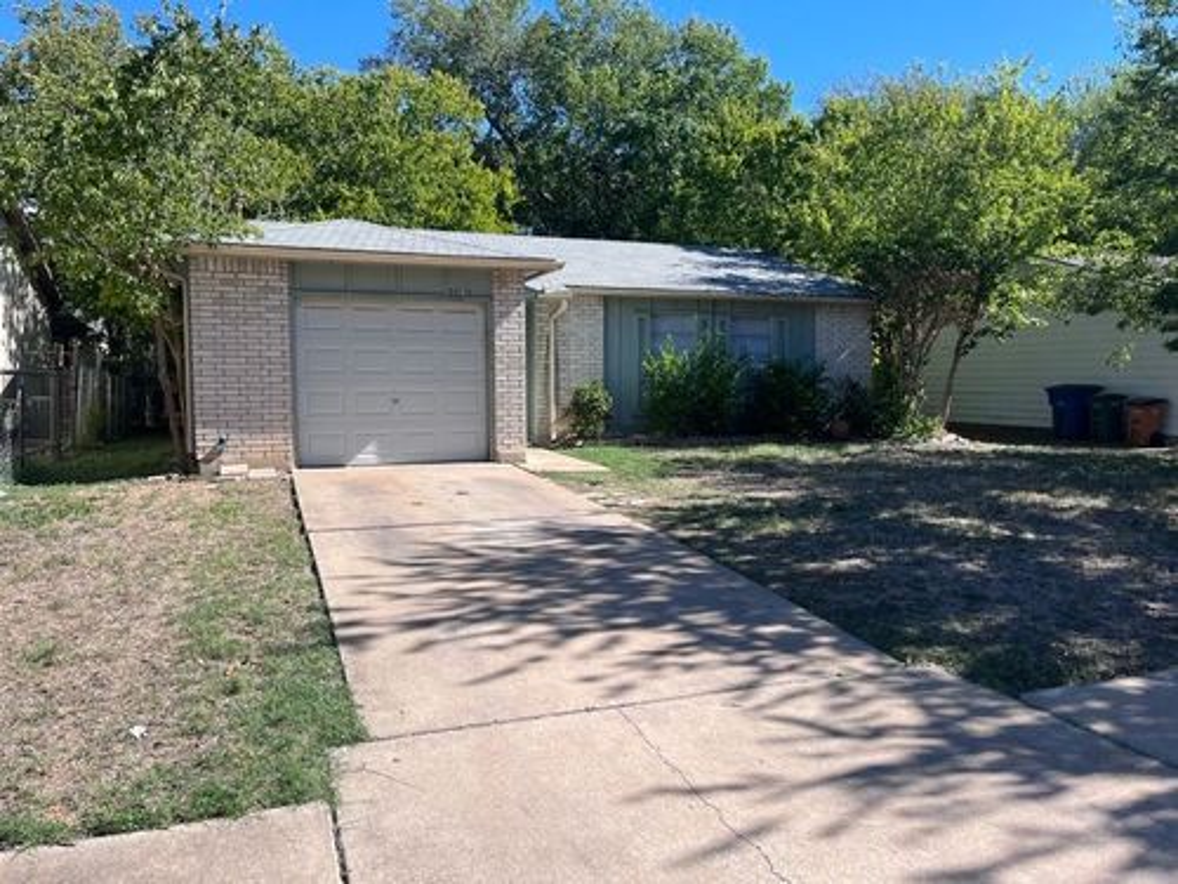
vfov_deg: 53.1
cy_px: 442
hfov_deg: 67.3
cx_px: 589
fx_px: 885
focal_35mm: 26
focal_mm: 5.1
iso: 50
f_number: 1.6
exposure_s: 1/2137
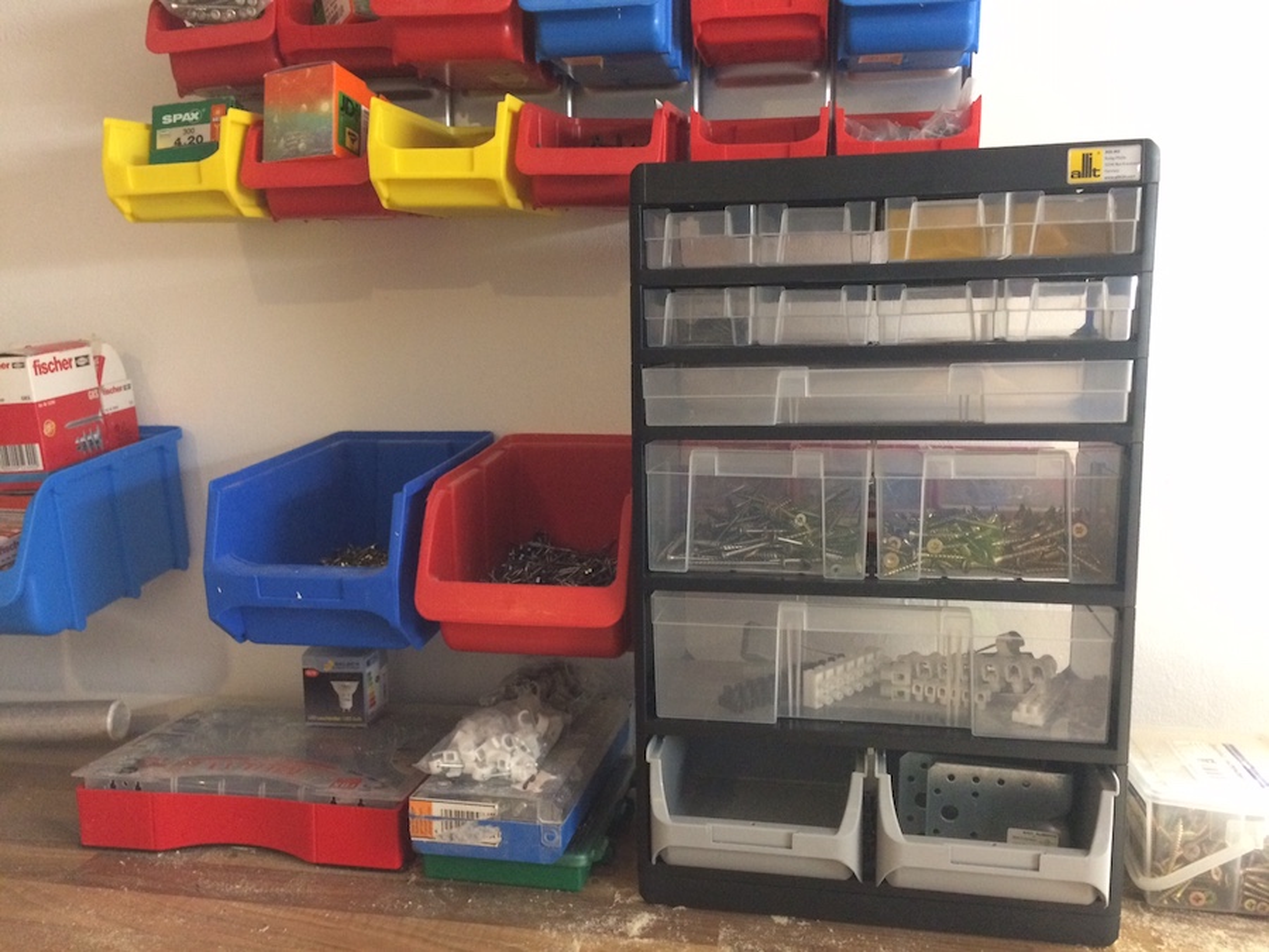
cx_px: 634
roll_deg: +1.2
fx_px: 1063
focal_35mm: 29
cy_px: 476
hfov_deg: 61.7
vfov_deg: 48.2
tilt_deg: -8.0
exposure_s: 1/25
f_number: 2.2
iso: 320
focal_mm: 4.15
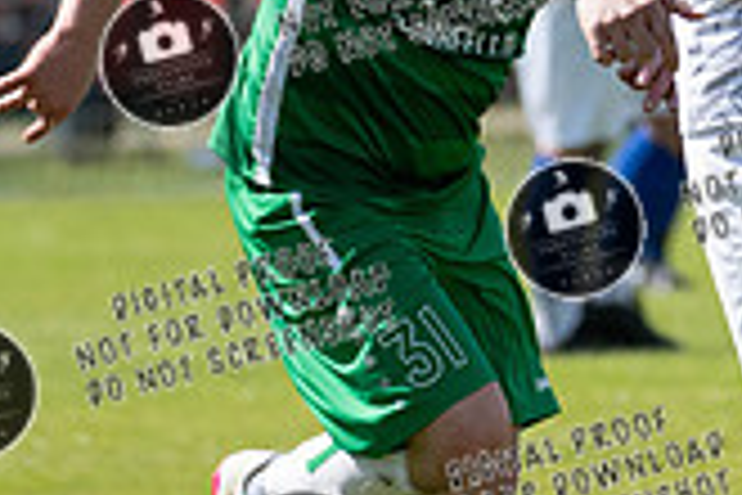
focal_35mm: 1240
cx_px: 909
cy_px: 43
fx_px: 25556
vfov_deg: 1.1
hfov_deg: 1.7
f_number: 5.6
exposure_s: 1/5000
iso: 1250
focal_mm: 270
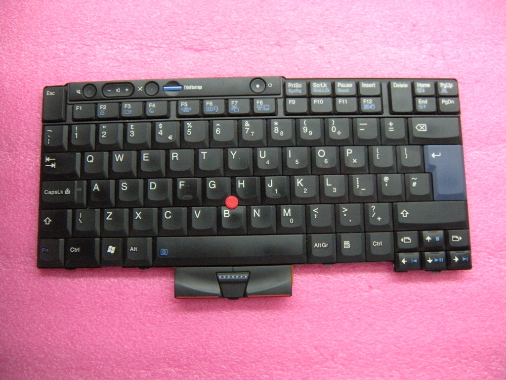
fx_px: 512
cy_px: 190
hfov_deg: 52.6
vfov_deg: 40.7
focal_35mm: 35
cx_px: 253
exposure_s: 1/28.4
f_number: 3.8
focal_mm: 5.9
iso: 400
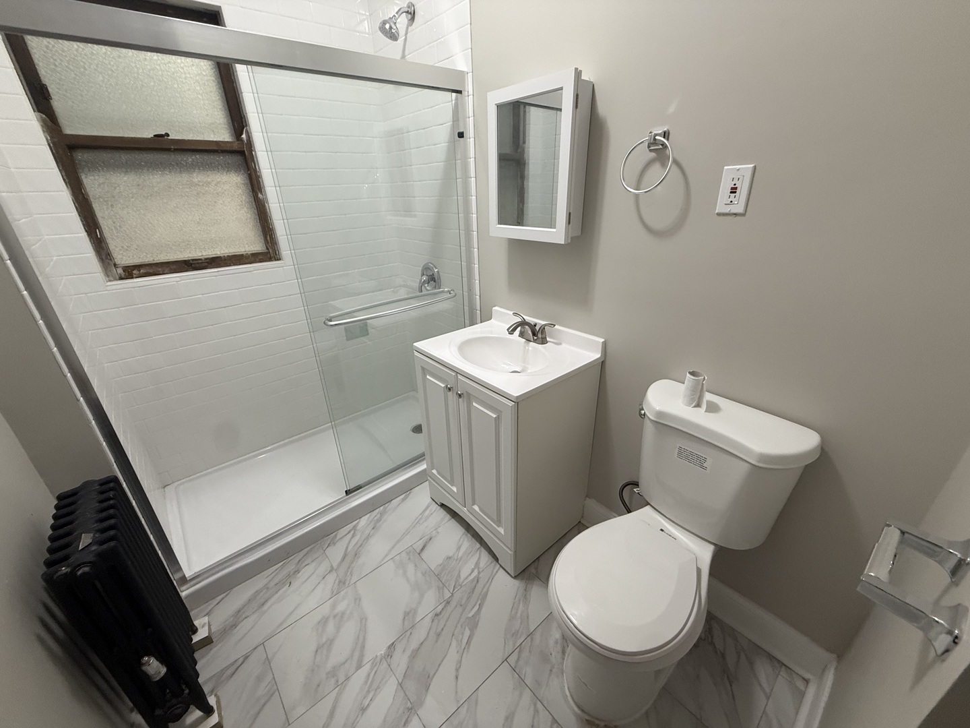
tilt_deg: -22.6
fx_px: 392
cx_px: 485
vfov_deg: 85.7
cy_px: 364
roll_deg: +0.3
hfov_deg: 102.1
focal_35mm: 14
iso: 250
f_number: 2.2
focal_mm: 2.22
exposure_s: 1/60
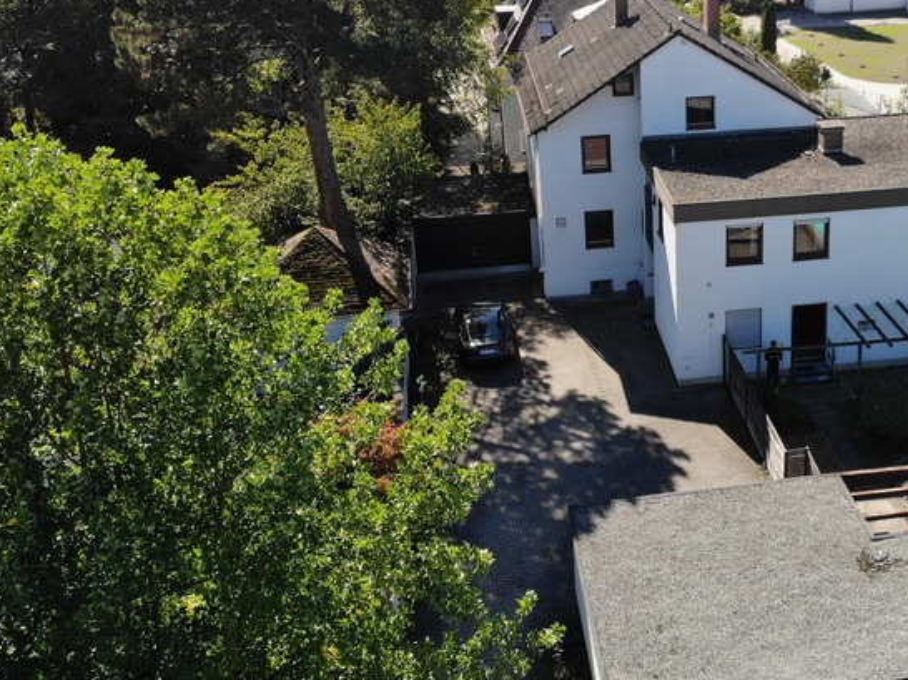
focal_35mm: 45
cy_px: 240
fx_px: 1180
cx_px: 685
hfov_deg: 40.8
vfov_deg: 32.0
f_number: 2.8
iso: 100
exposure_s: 1/555
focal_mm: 4.5
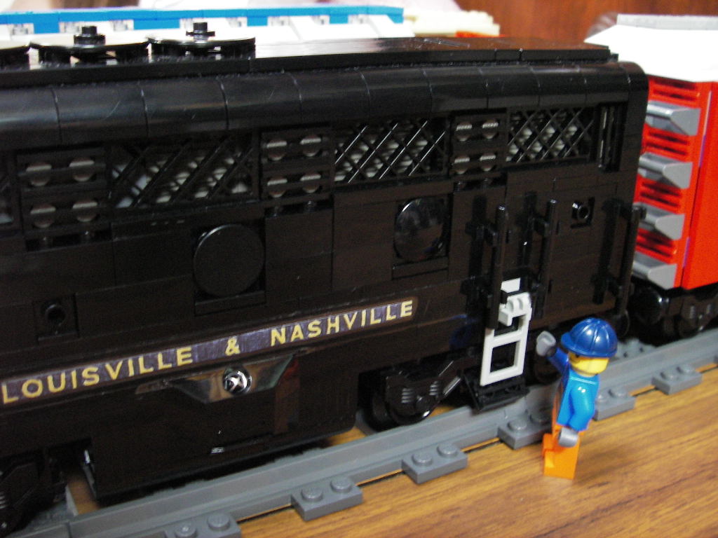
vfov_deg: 37.7
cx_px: 359
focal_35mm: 38
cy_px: 269
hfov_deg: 49.0
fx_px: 788
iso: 200
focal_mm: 6.3
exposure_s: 1/4
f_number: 3.3
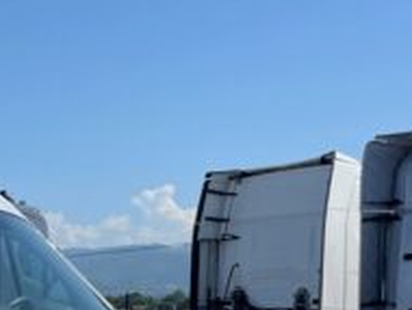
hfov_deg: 20.6
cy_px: 369
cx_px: -191
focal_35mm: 82
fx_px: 977
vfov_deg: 17.2
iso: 32
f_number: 1.6
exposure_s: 1/2817
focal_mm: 4.2
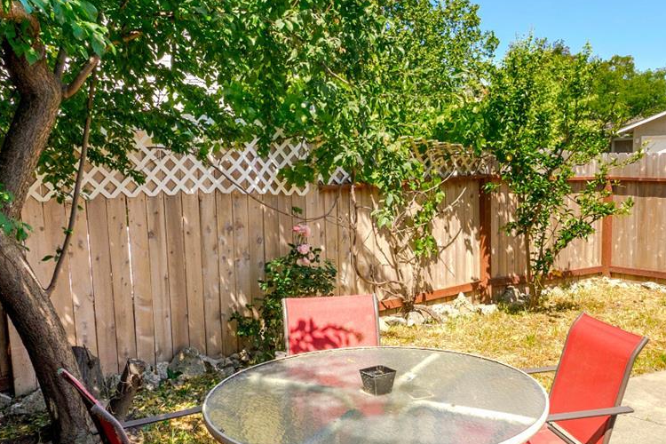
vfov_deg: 36.7
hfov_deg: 52.6
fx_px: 666
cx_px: 411
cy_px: 268
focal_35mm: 36
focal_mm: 12
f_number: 8
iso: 100
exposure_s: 1/160
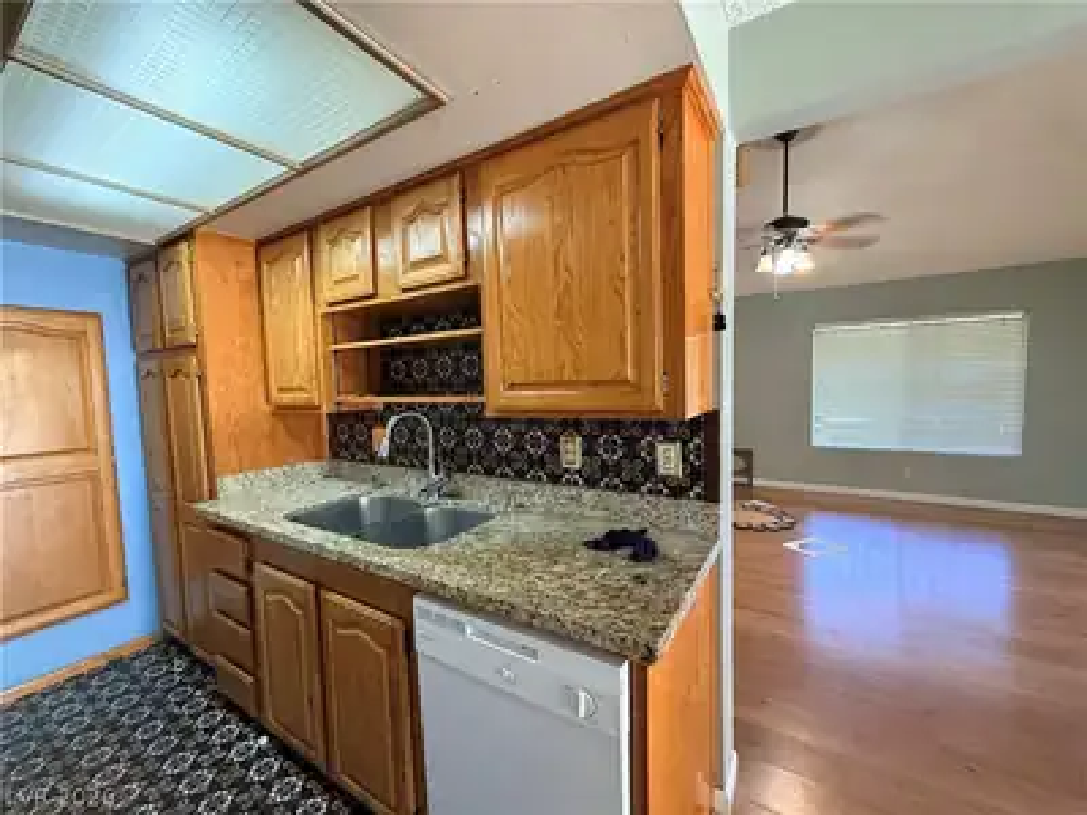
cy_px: 408
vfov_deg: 85.7
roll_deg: +0.8
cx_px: 544
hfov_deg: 102.1
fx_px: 440
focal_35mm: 14
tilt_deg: -2.7
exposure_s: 1/60
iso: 400
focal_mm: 2.22
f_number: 2.2
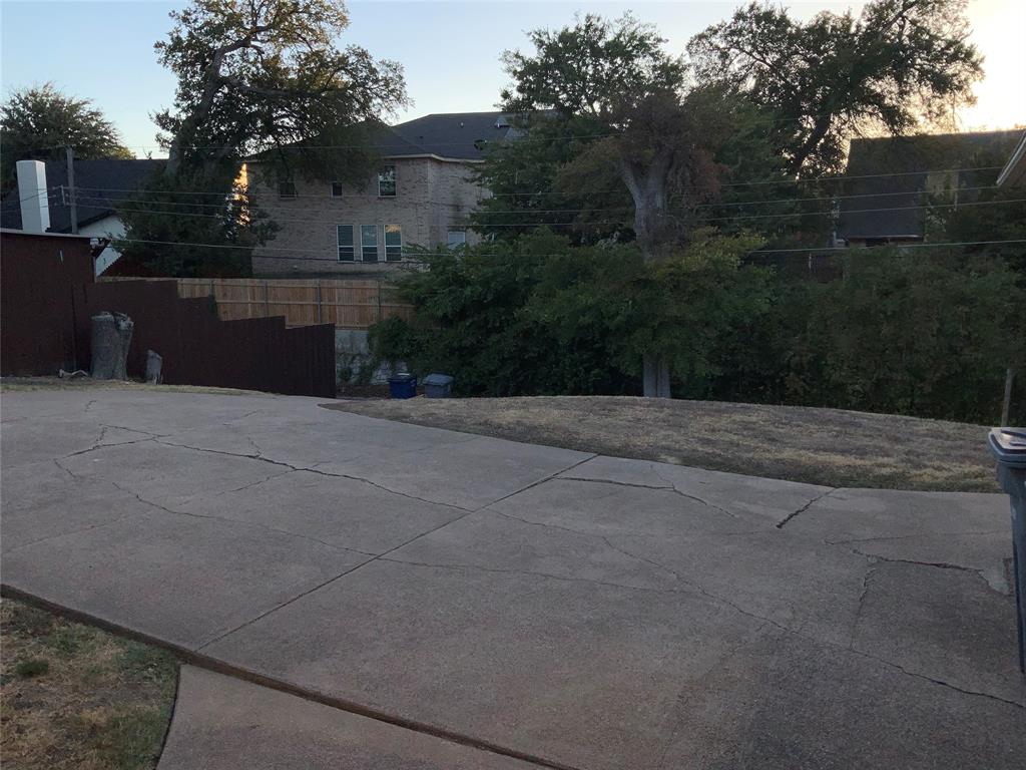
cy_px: 385
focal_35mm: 29
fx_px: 860
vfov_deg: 48.2
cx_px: 513
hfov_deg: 61.7
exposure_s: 1/719
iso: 16
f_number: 1.8
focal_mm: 3
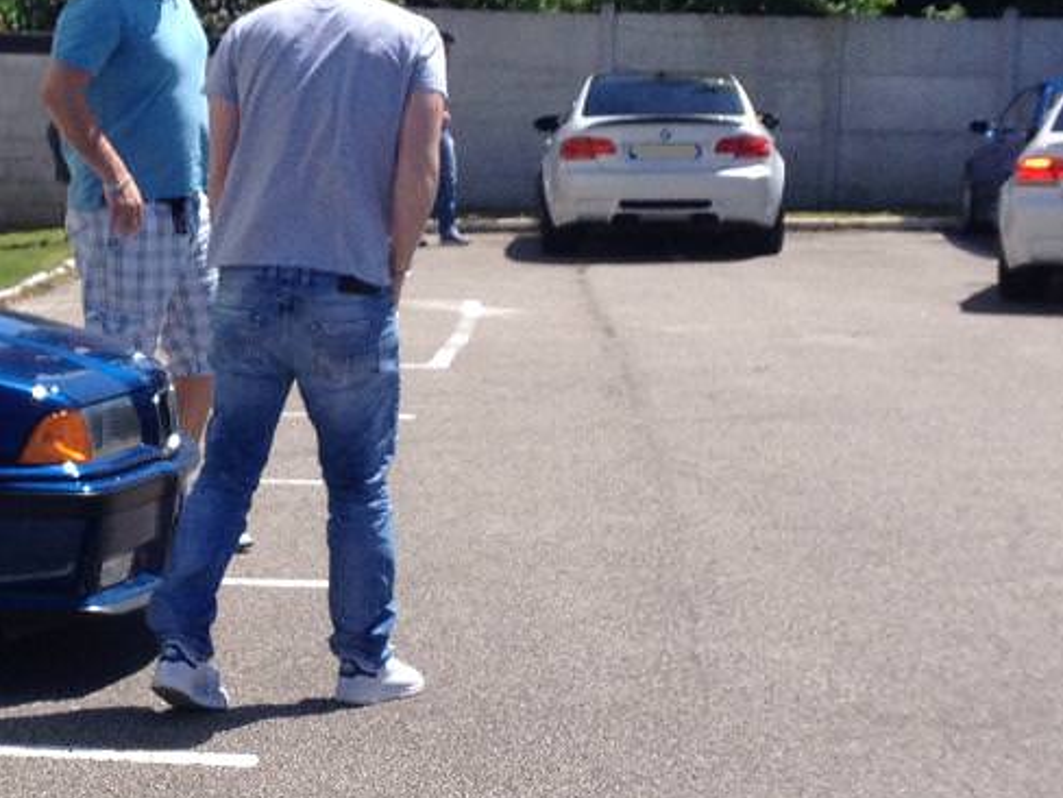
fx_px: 3593
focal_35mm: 117
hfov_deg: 16.7
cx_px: 172
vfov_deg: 12.7
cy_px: 382
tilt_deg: -5.6
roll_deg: -1.8
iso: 50
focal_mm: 4.28
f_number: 2.4
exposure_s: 1/1493
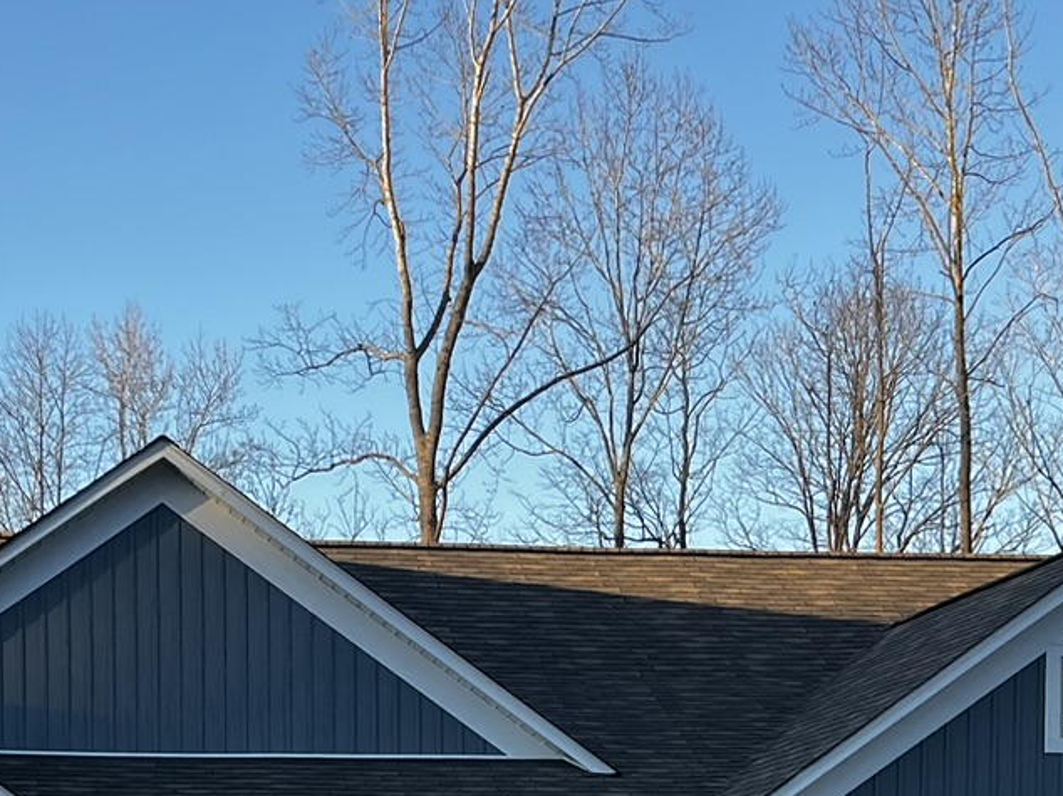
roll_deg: +2.2
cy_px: 1031
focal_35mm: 84
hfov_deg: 23.3
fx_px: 2579
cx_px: 431
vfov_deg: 16.6
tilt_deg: -1.2
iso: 50
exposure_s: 1/727
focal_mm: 5.1
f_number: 1.6
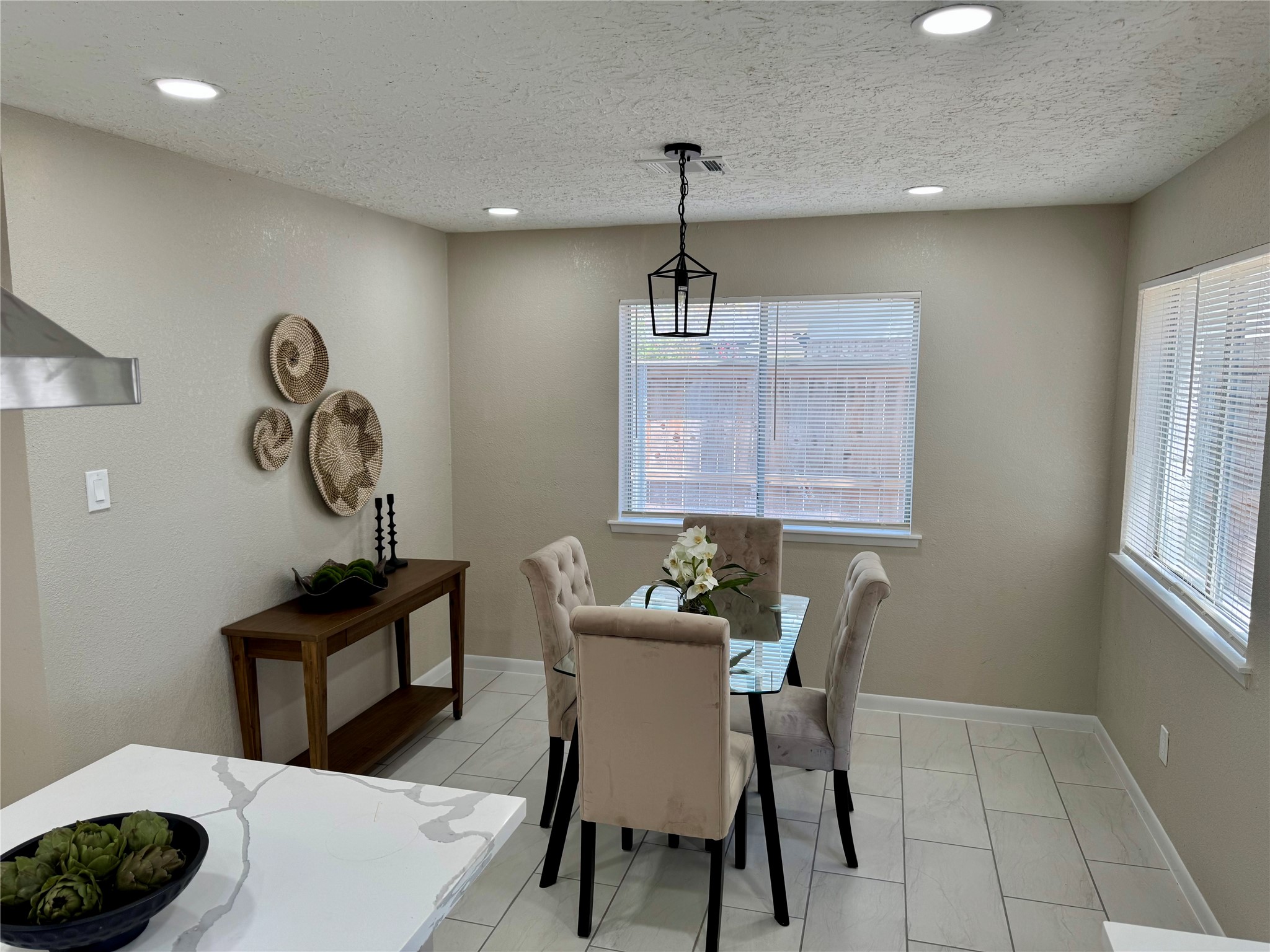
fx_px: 881
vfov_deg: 56.8
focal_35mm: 24
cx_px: 635
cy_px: 476
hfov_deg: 71.6
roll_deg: -0.2
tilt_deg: -6.6
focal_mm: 6.76
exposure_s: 1/124
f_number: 1.78
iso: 50
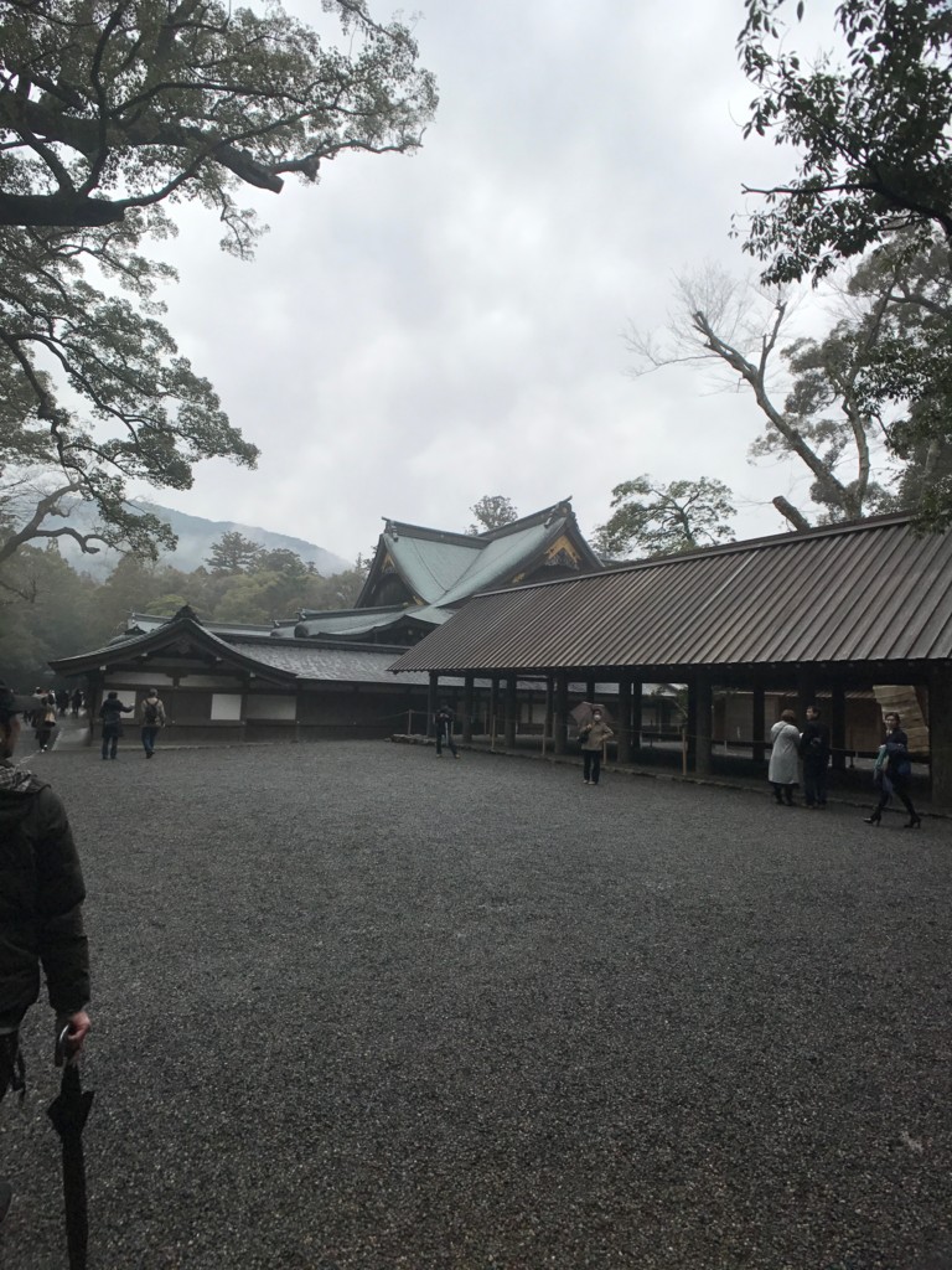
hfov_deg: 49.7
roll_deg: -1.9
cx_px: 476
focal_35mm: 28
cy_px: 635
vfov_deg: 63.4
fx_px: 1027
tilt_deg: +5.8
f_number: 1.8
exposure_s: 1/833
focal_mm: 3.99
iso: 20
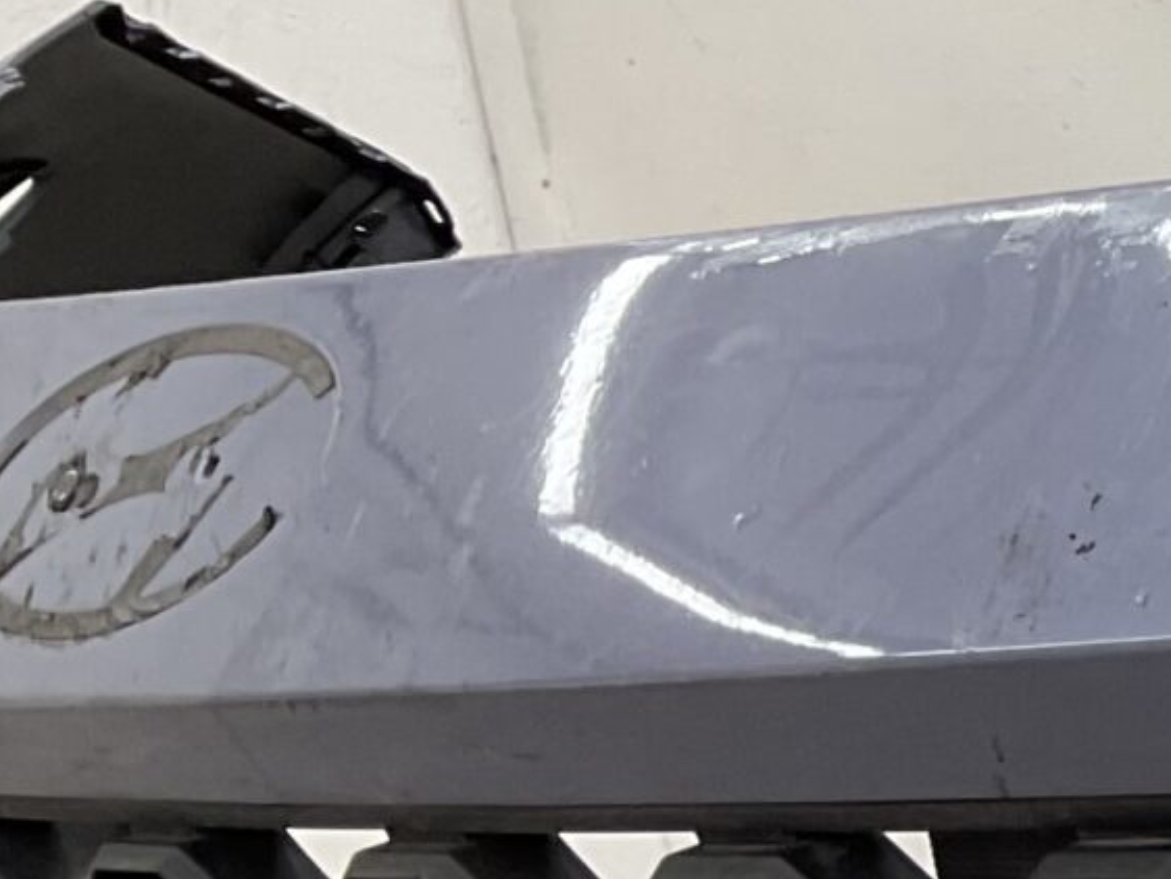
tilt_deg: -19.1
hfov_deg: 12.6
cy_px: 1212
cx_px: 2530
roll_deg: +7.7
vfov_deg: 10.9
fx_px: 4467
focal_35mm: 132
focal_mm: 3
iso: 25
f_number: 1.8
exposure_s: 1/100
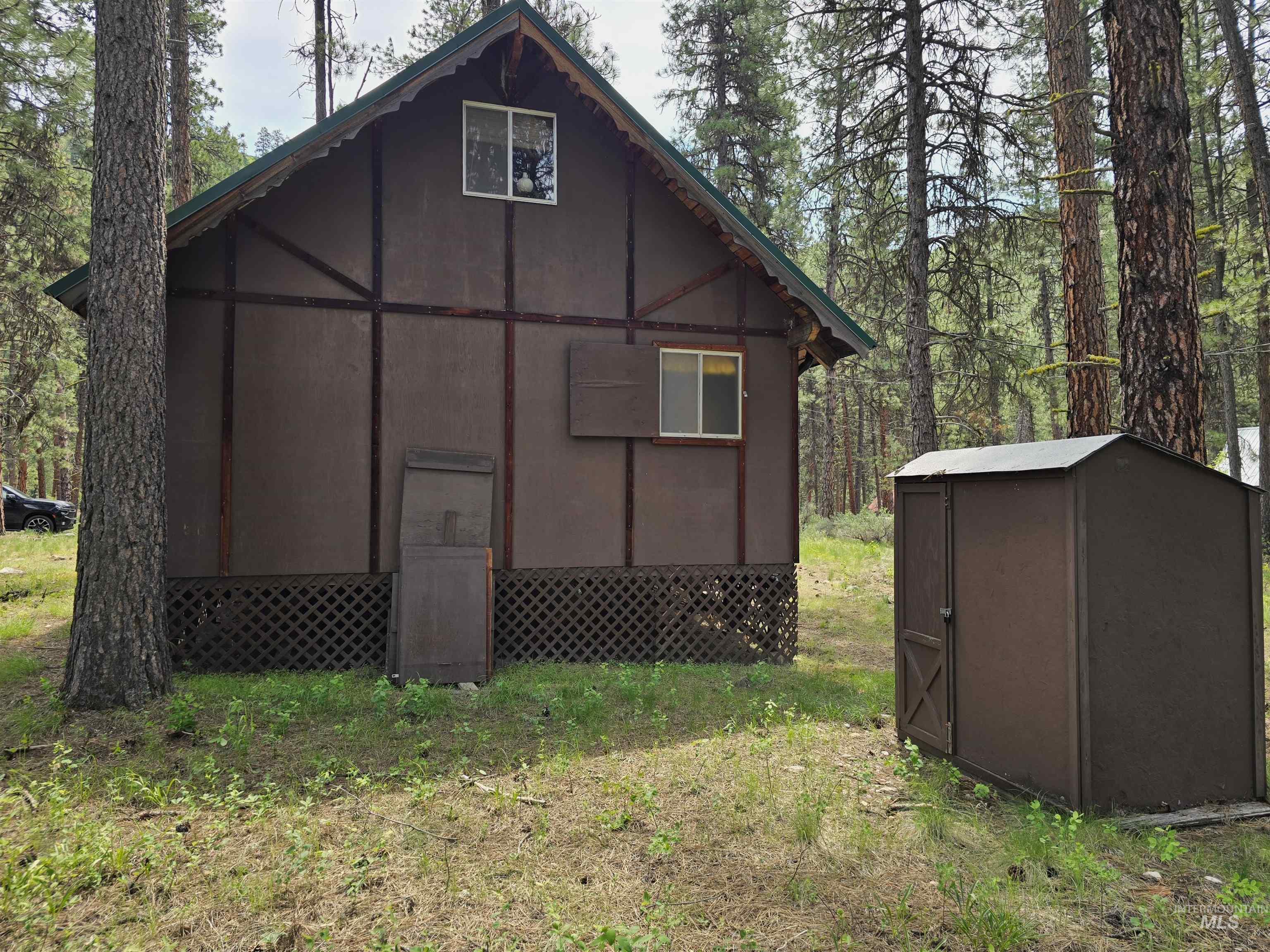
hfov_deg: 73.9
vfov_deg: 58.9
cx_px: 635
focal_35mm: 23
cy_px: 476
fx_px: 844
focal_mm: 6.3
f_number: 1.7
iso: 12
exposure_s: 1/244
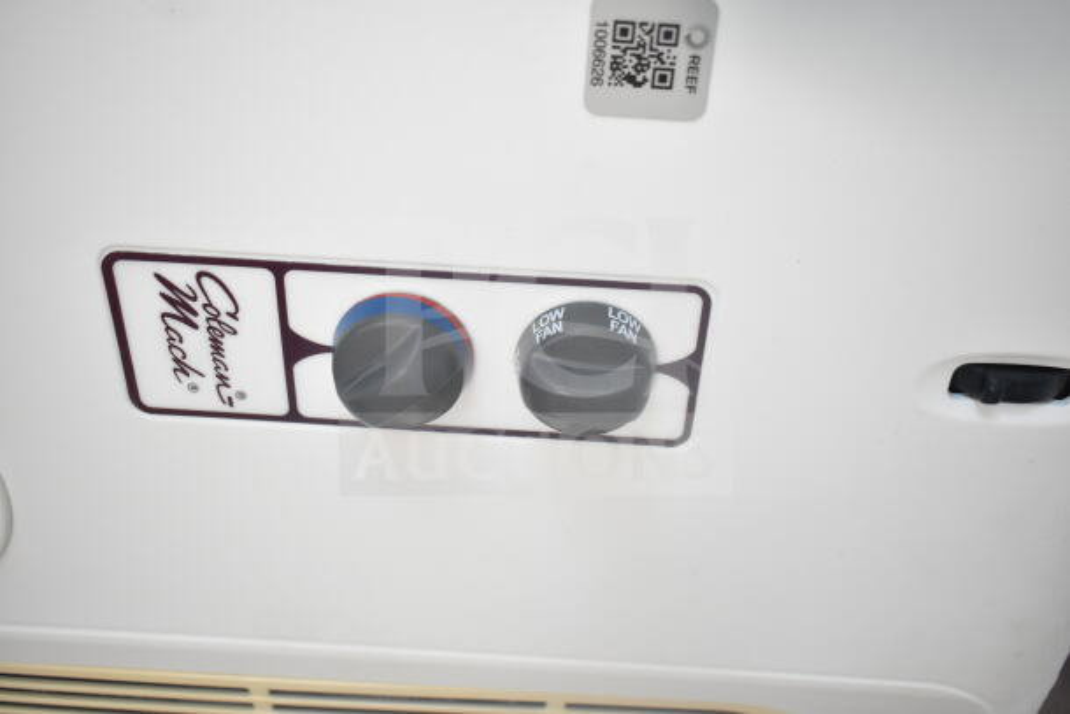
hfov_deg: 53.1
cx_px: 535
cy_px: 357
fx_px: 1070
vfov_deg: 36.9
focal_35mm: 36
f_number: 4
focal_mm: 24
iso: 1600
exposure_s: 1/60
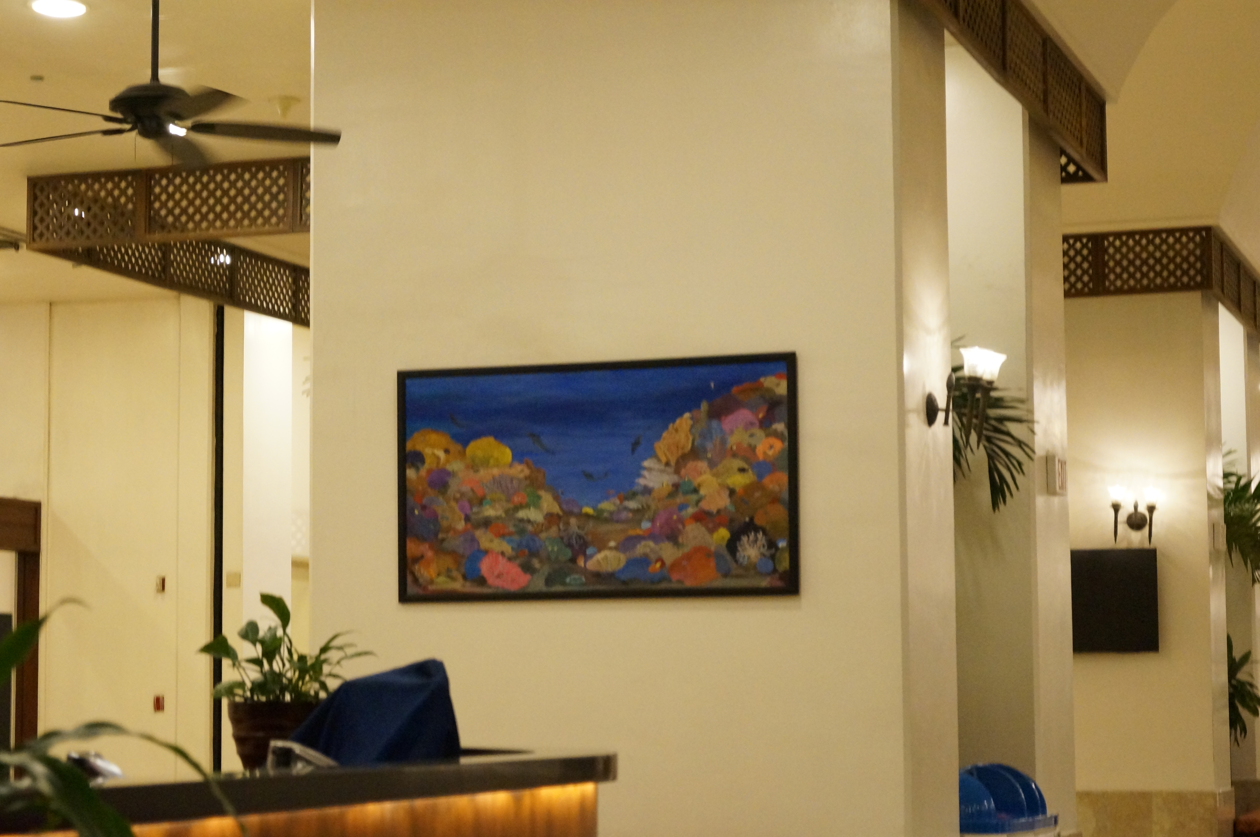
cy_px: 418
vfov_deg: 16.5
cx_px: 630
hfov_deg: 24.6
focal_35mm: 82
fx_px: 2884
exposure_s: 1/80
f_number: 5.6
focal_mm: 55
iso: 3200
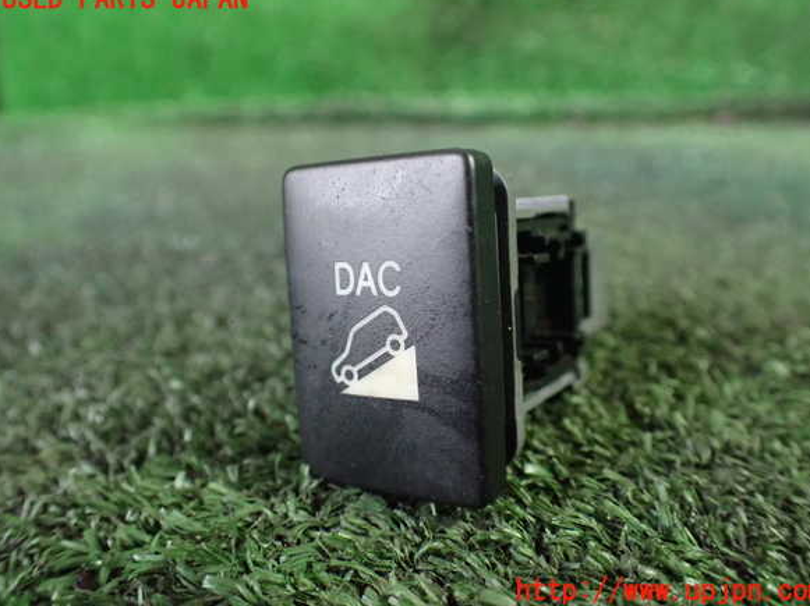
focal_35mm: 31
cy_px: 295
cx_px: 413
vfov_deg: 45.4
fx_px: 725
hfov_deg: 58.4
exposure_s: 1/30
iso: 1000
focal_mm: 5.4
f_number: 2.3
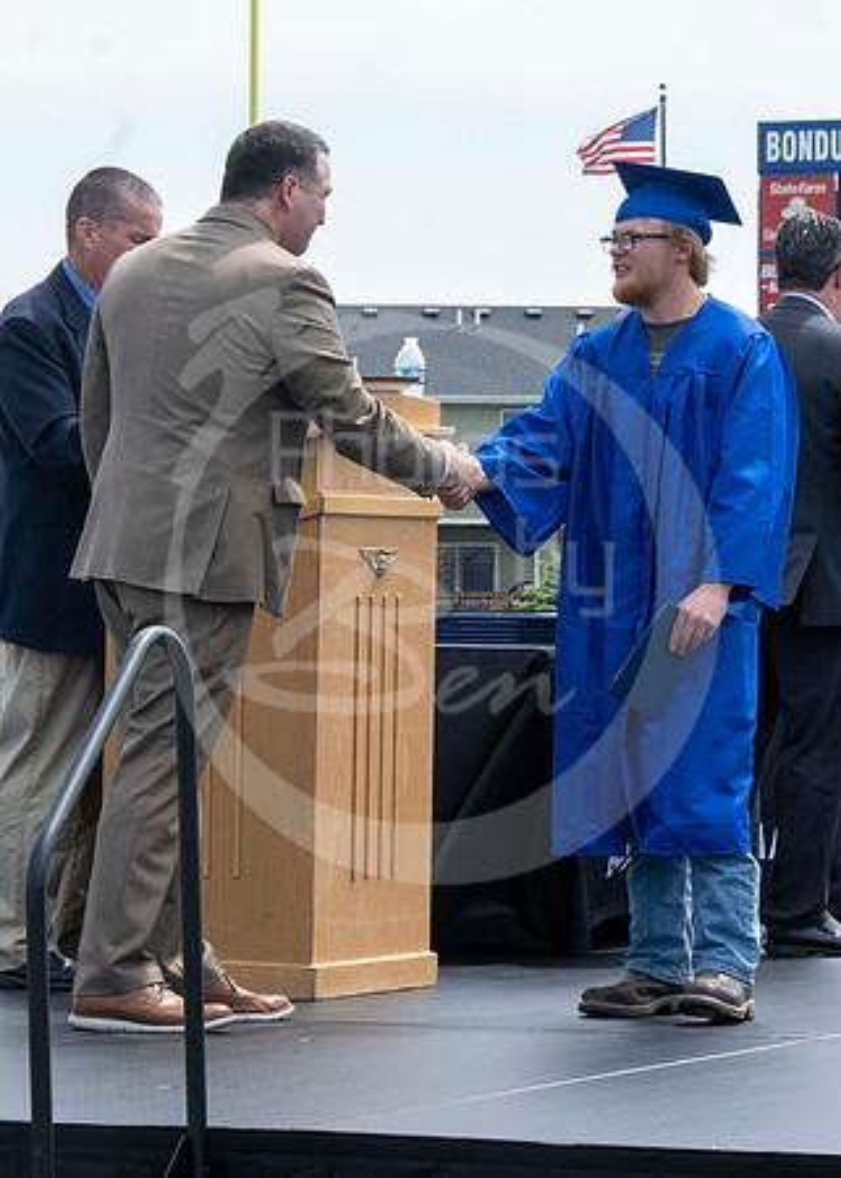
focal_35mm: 183
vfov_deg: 11.0
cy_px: 340
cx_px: 198
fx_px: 6108
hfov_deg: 7.9
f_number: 13
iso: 200
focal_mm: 71
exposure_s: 1/250
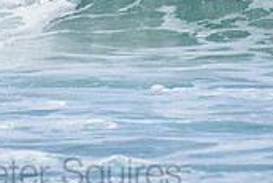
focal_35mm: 1689
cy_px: -92
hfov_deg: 1.2
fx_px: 12819
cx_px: 59
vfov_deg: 0.8
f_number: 6.3
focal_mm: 500
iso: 250
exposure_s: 1/2500
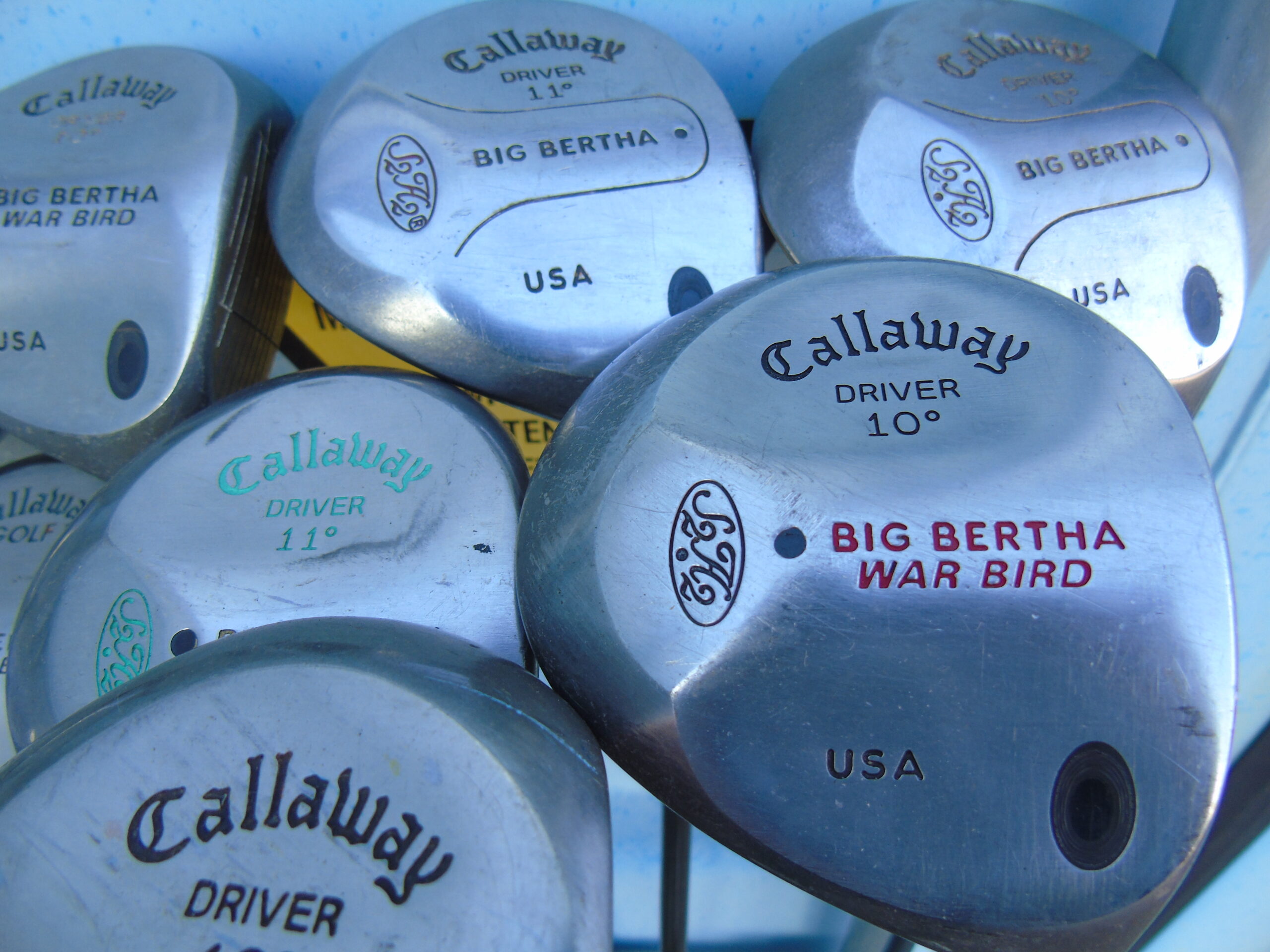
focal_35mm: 25
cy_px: 476
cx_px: 635
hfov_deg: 69.4
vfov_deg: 54.9
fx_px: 917
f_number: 3.4
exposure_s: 1/50
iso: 80
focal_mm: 4.4
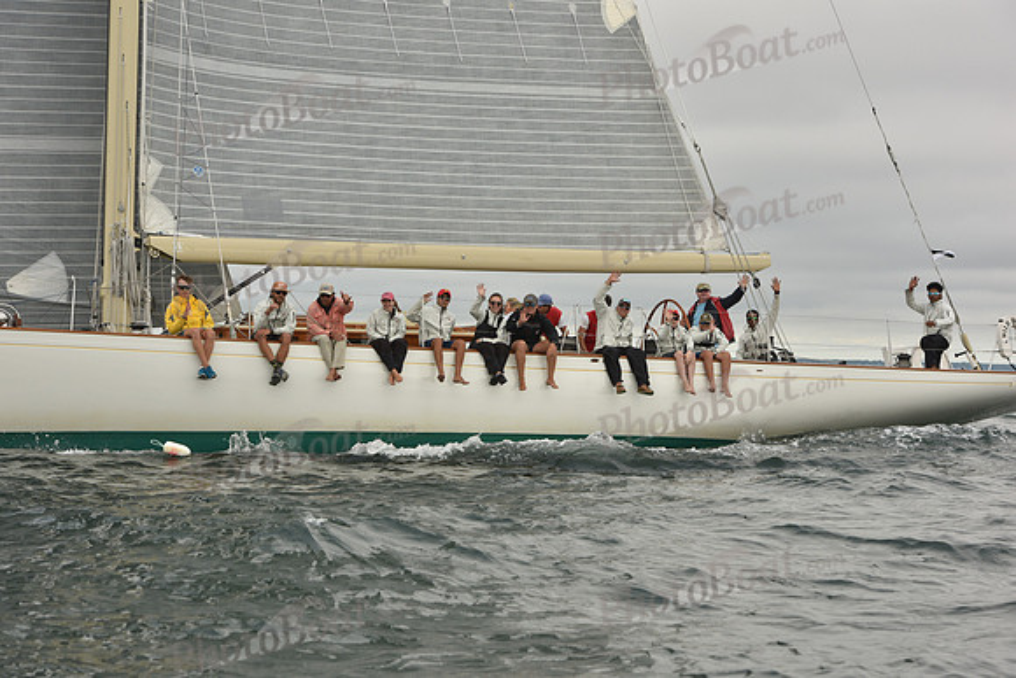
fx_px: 2597
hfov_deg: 22.1
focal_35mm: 92
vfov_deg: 14.9
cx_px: 508
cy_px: 339
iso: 320
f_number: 8
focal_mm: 92
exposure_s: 1/800
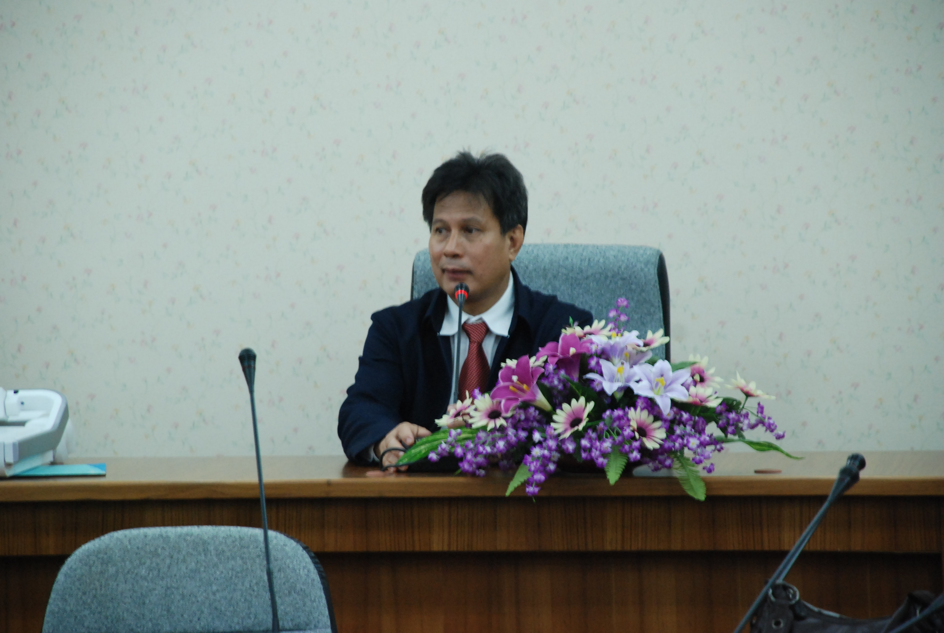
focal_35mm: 202
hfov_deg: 10.1
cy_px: 316
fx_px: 5321
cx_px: 472
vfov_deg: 6.8
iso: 1000
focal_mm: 135
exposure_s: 1/20
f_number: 5.6
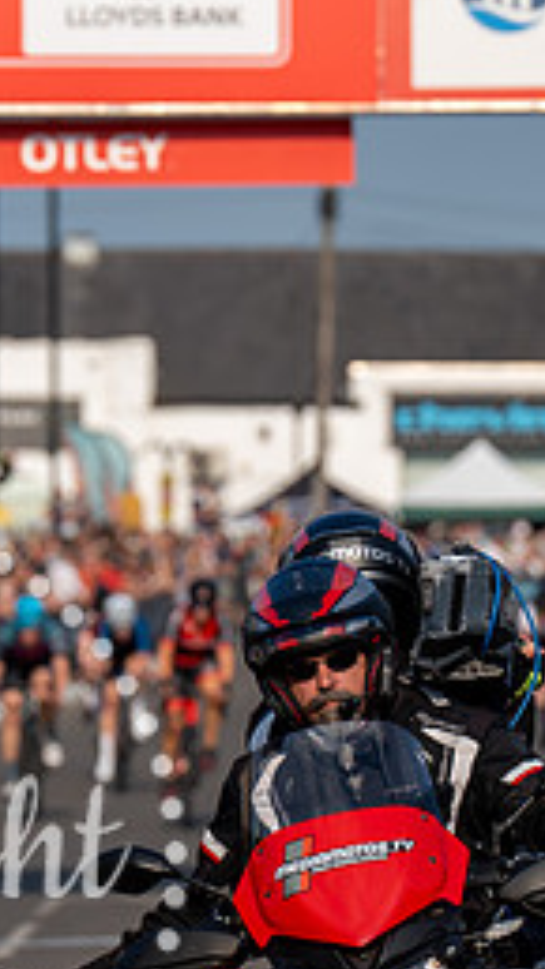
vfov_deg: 4.8
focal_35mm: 450
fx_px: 11569
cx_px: 417
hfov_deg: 2.7
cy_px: 667
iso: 160
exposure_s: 1/1000
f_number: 5
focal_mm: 191
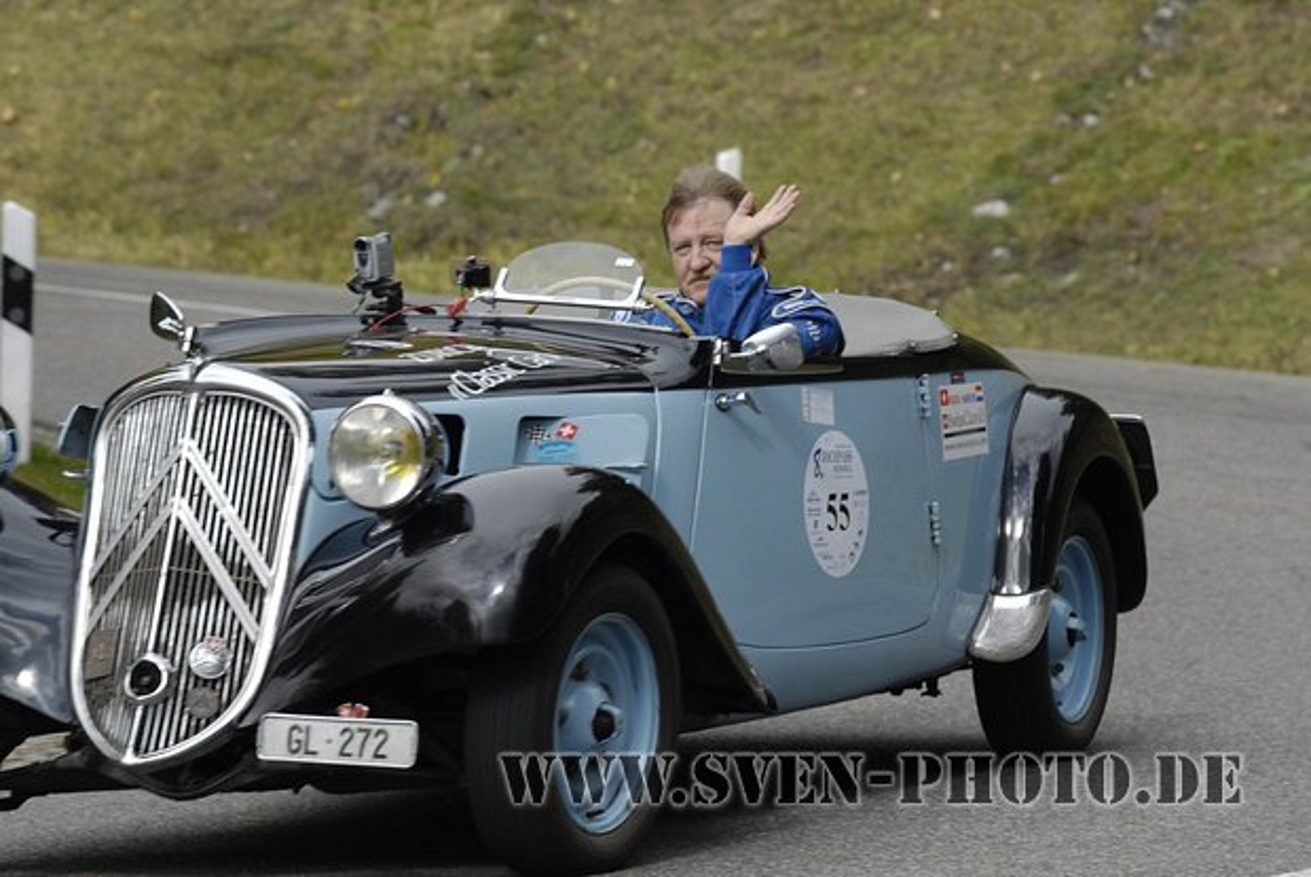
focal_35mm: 202
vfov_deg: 6.8
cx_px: 656
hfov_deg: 10.1
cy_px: 438
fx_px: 7383
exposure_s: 1/350
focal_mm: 135
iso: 200
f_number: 7.1
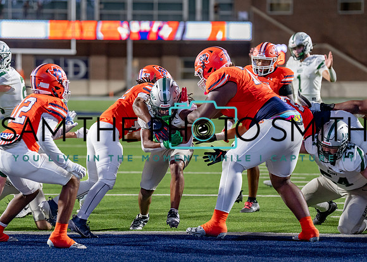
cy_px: 127
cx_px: 160
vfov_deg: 8.3
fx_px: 1812
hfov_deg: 11.6
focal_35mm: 174
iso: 2000
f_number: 2.8
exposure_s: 1/1250
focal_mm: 147
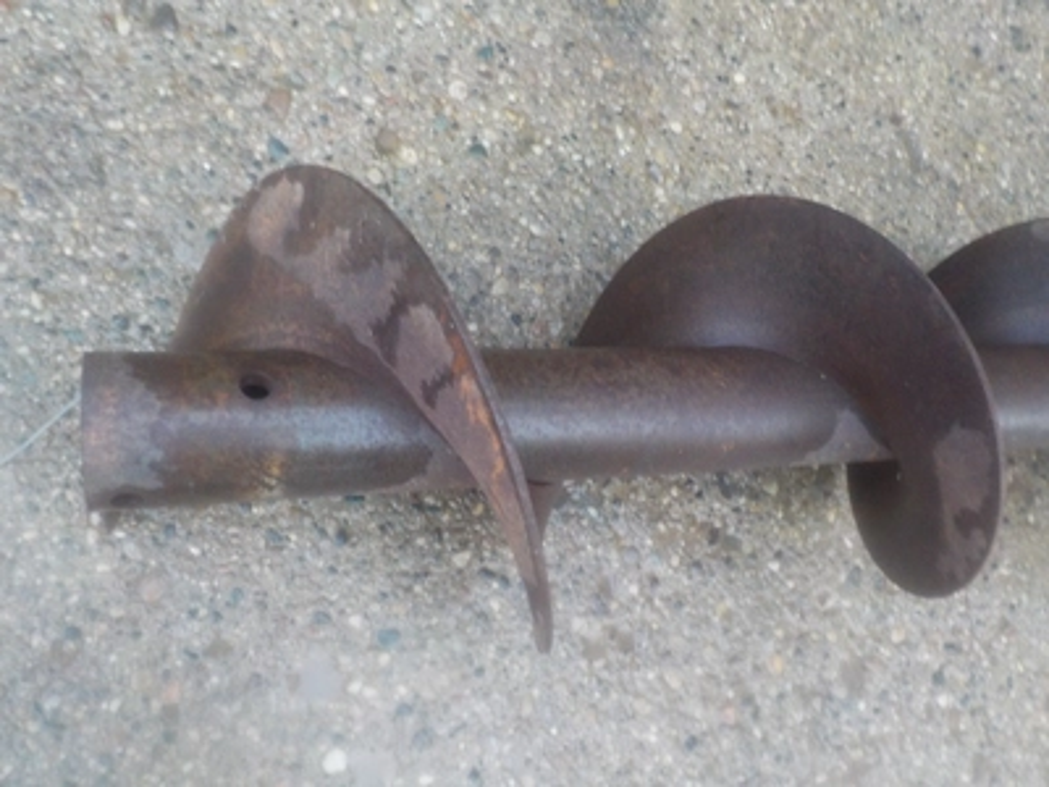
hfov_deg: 60.0
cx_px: 524
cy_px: 394
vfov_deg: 46.8
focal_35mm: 30
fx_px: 909
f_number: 3.3
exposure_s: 1/15
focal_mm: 4.1
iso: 400
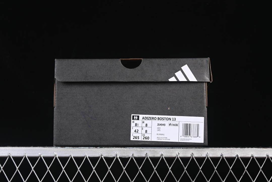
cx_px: 136
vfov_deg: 18.2
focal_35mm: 75
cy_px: 91
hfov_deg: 27.0
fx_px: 567
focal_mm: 50
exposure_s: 1/60
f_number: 6.3
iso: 160
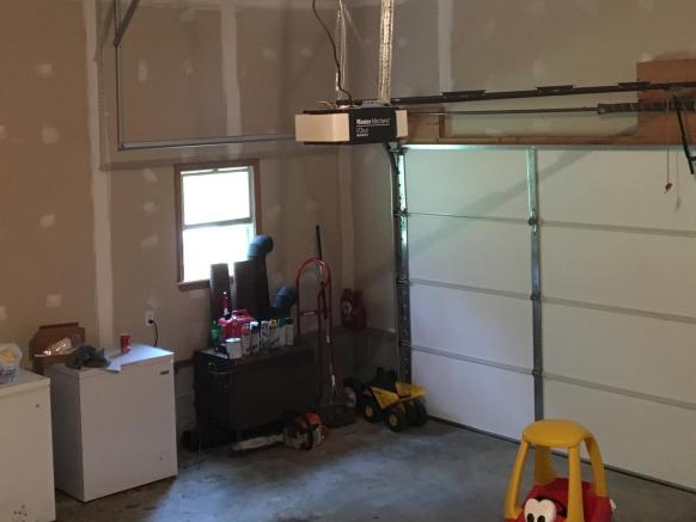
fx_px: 1026
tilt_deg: -4.1
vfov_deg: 28.4
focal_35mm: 51
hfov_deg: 37.0
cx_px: 219
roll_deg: +2.2
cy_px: 174
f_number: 2.2
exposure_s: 1/15
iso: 200
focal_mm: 4.15
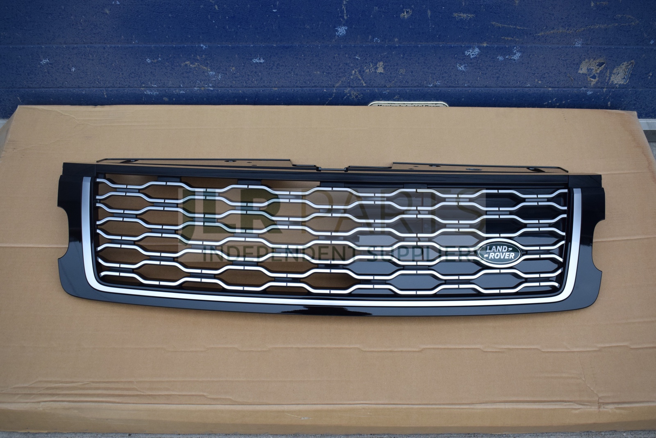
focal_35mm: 36
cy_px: 219
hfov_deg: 53.1
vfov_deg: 36.9
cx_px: 328
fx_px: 656
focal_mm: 24
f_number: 5
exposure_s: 1/800
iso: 800
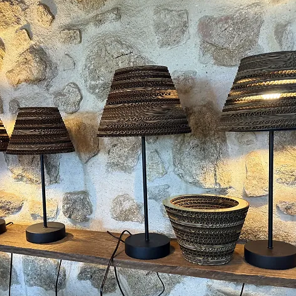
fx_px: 348
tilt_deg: -5.4
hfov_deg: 45.7
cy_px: 167
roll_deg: +1.3
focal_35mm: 36
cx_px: 115
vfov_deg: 45.9
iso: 250
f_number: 1.78
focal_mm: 6.76
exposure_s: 1/50
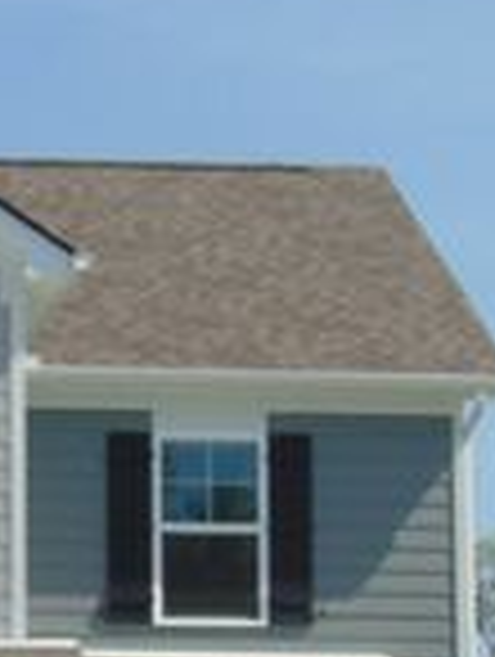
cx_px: -140
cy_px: 632
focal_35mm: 171
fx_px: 3251
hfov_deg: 8.6
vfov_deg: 11.4
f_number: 9
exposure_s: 1/250
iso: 80
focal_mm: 9
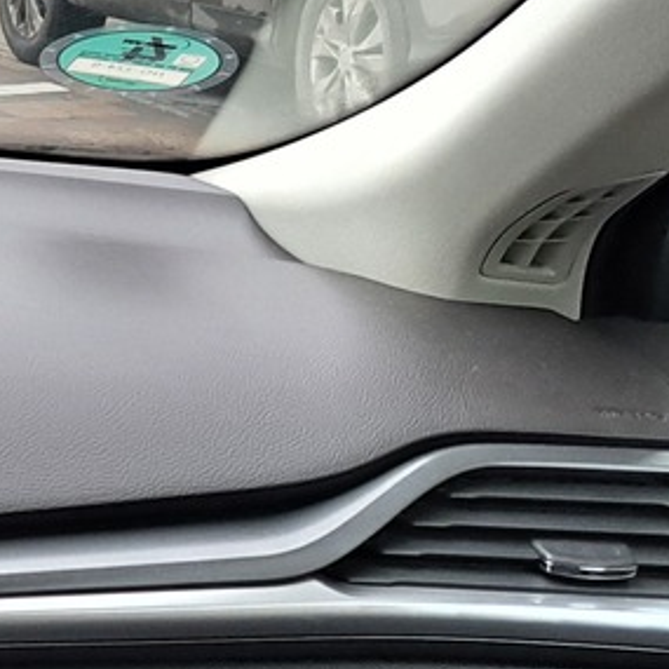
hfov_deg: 11.6
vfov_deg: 14.6
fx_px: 2602
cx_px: -1014
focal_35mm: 119
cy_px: 282
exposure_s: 1/50
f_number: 1.8
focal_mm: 5.23
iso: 125
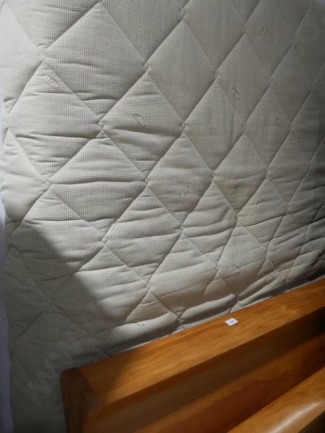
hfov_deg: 41.7
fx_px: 425
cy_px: 183
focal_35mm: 34
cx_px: 192
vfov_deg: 53.7
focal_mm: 14
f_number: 3.5
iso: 250
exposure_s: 1/60
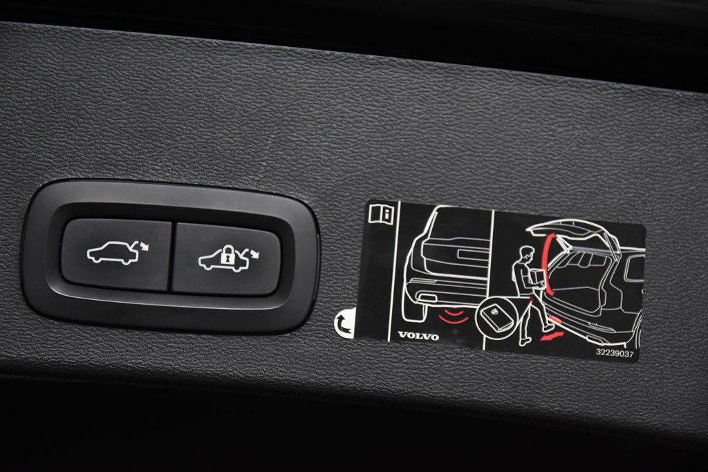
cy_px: 236
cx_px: 354
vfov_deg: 15.7
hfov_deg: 23.4
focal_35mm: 87
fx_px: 1711
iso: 1600
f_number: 4
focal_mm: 58
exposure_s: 1/160
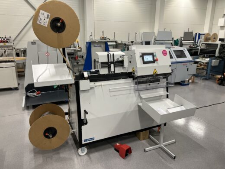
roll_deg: +0.2
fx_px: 169
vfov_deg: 53.1
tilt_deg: -15.7
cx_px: 112
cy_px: 84
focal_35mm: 26
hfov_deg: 67.3
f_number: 1.5
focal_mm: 5.7
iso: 125
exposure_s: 1/120
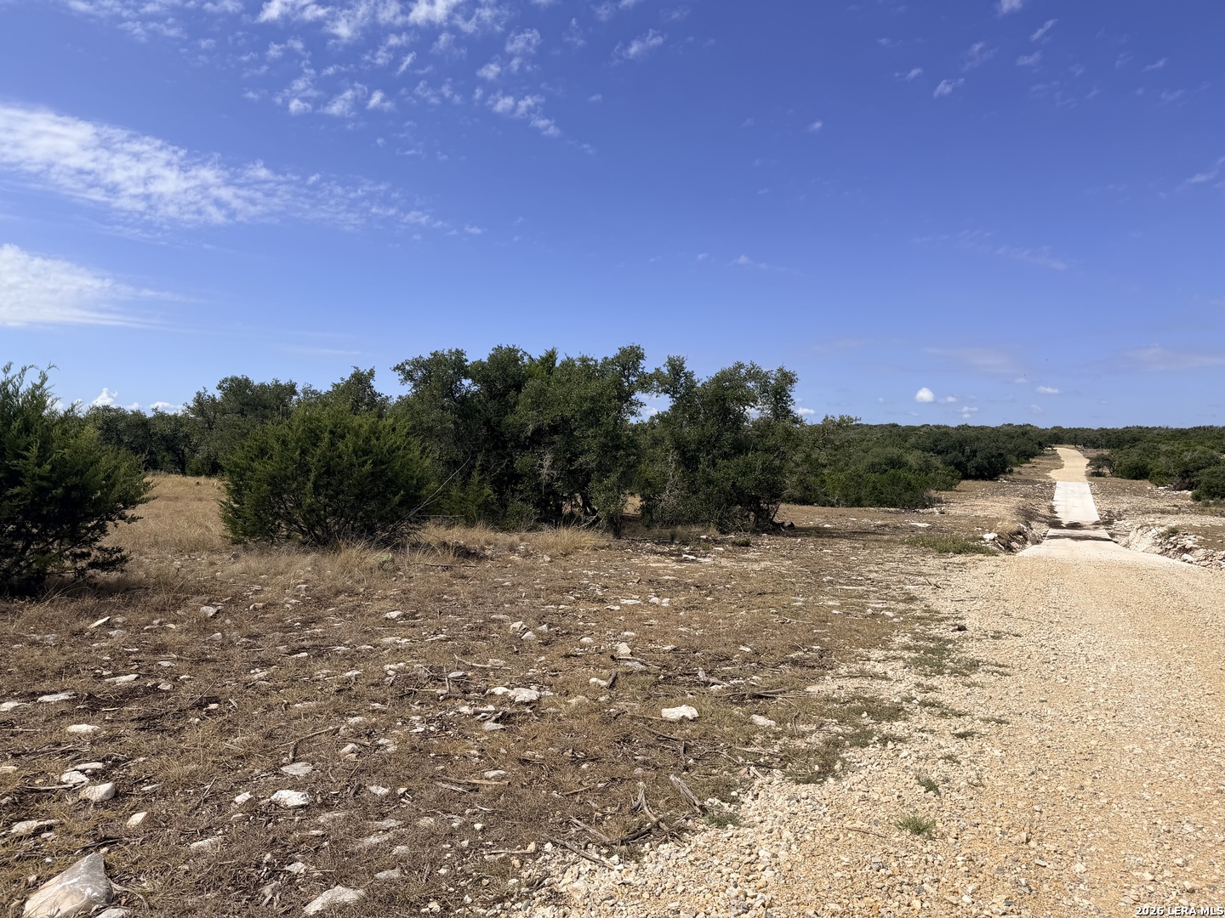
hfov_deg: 71.6
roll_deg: -0.9
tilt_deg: -1.6
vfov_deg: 56.8
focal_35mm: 24
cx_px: 612
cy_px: 459
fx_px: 849
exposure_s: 1/6711
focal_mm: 6.76
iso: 80
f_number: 1.78
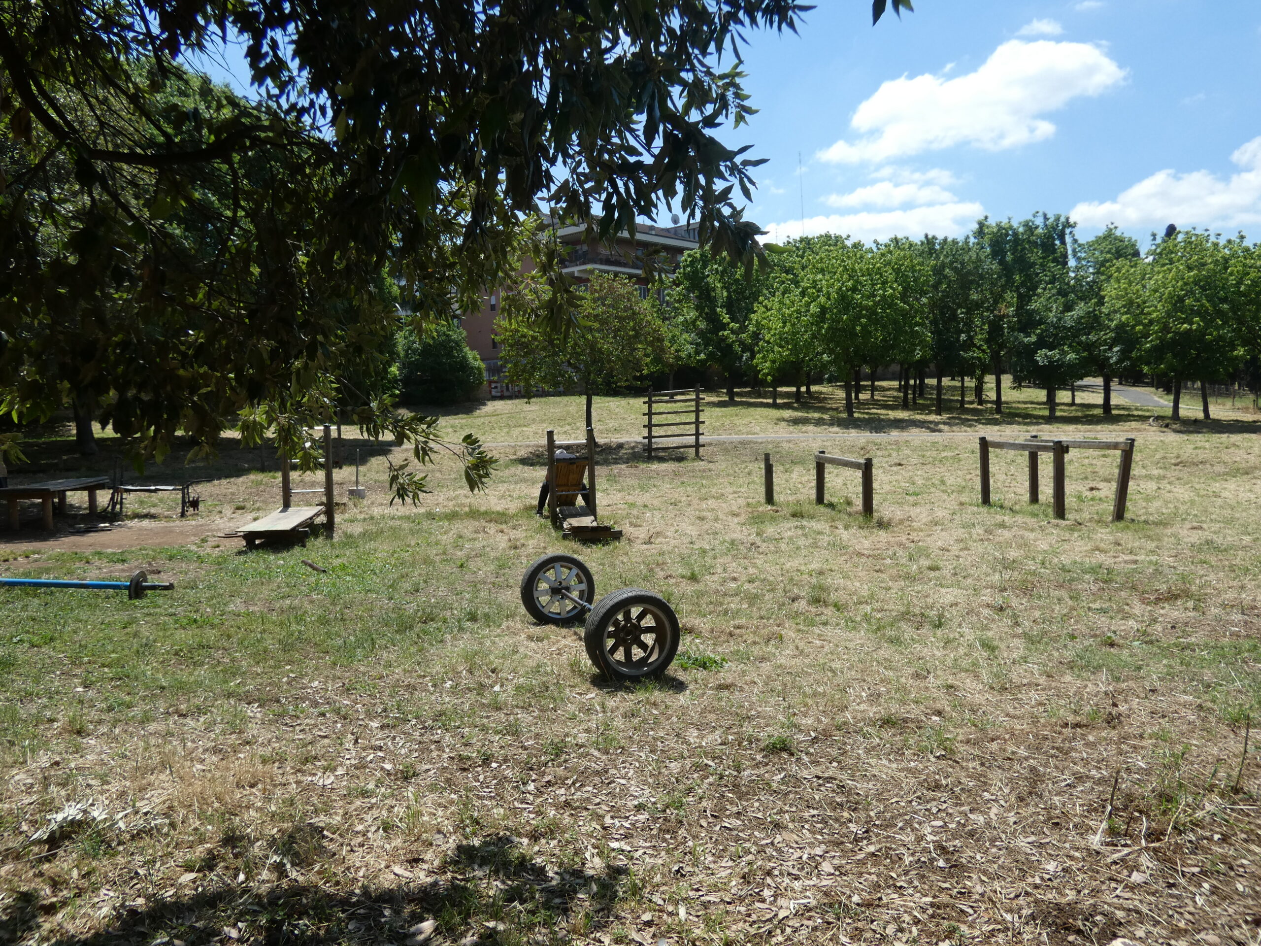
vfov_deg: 54.9
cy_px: 473
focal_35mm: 25
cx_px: 630
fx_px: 911
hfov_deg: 69.4
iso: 80
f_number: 3.5
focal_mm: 4.4
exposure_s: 1/800
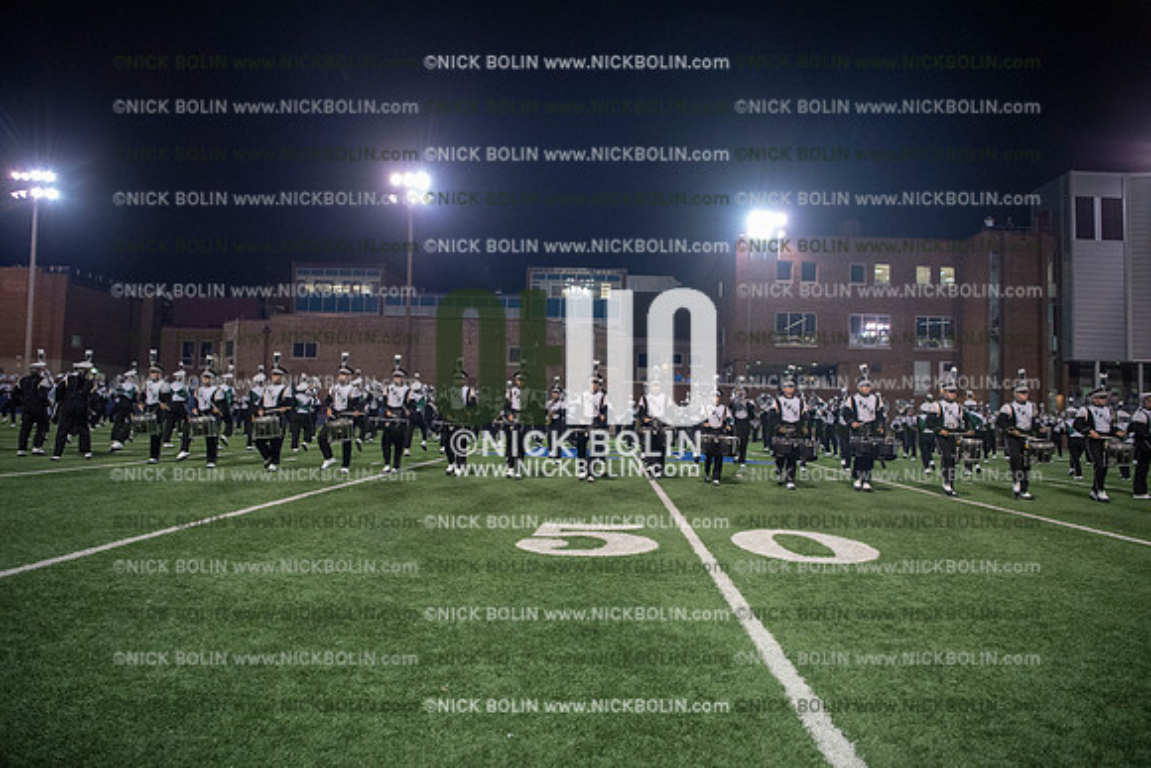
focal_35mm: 24
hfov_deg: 73.7
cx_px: 576
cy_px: 384
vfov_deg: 53.2
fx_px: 767
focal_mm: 24
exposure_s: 1/500
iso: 3200
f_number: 3.2
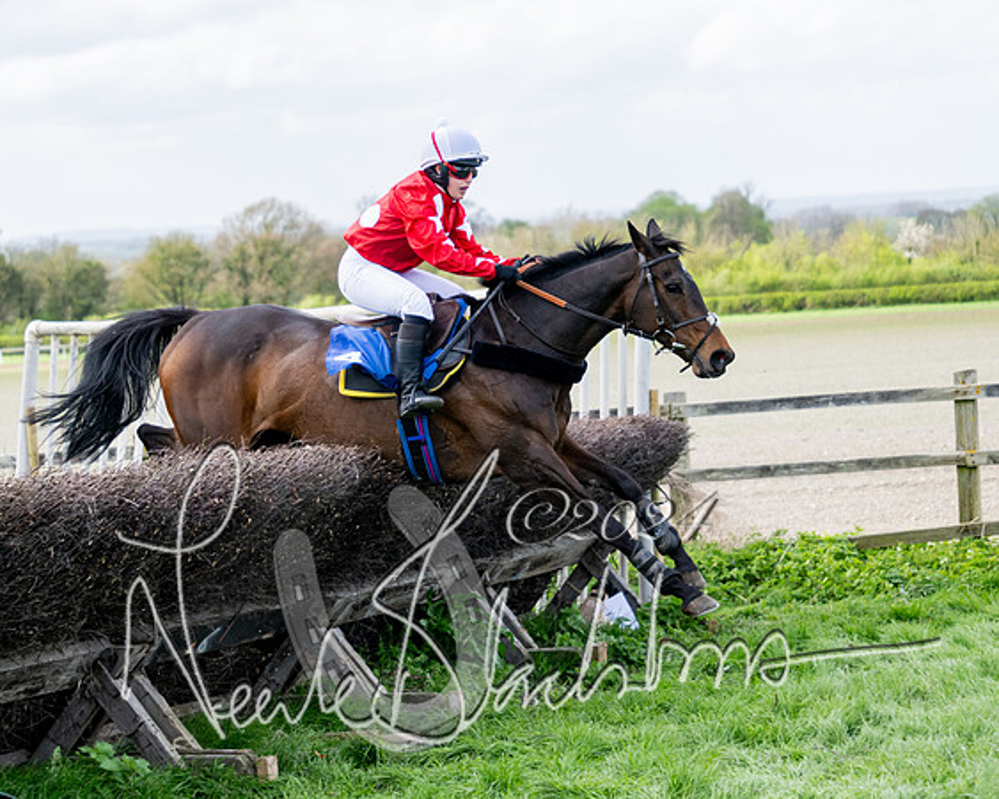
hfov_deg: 18.0
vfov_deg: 14.4
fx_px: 3158
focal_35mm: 107
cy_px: 317
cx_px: 415
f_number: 3.5
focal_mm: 70
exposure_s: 1/1600
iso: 400
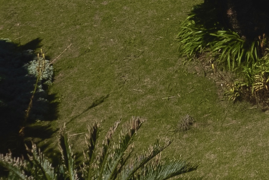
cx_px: 404
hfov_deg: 12.1
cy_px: -127
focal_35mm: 162
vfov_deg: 8.2
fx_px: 1211
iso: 100
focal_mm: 8.38
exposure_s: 1/1600
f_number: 2.8
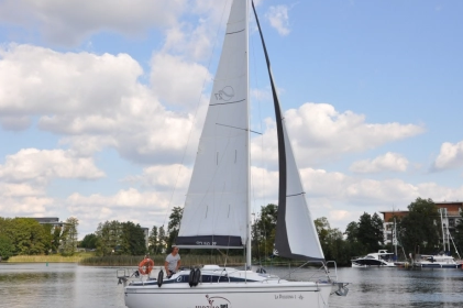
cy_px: 164
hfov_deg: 38.9
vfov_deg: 26.4
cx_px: 254
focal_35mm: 51
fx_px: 655
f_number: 9
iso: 200
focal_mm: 26
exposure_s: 1/320
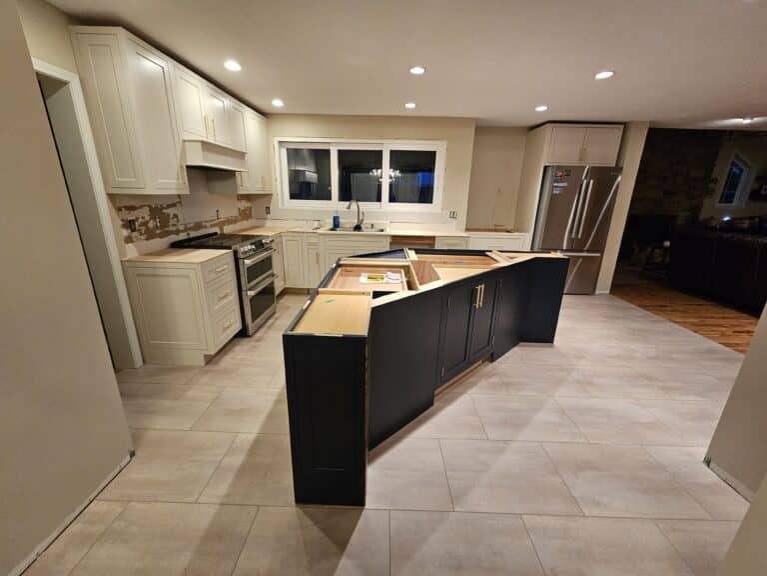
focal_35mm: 13
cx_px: 384
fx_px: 288
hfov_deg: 106.2
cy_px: 288
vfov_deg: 89.9
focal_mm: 2.2
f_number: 2.2
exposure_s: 1/60
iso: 320
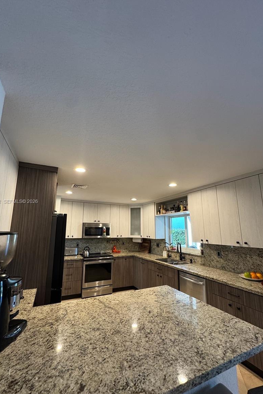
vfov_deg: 100.4
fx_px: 164
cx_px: 128
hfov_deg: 77.3
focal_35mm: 15
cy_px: 202
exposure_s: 1/60
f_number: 2.2
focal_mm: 2.22
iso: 200
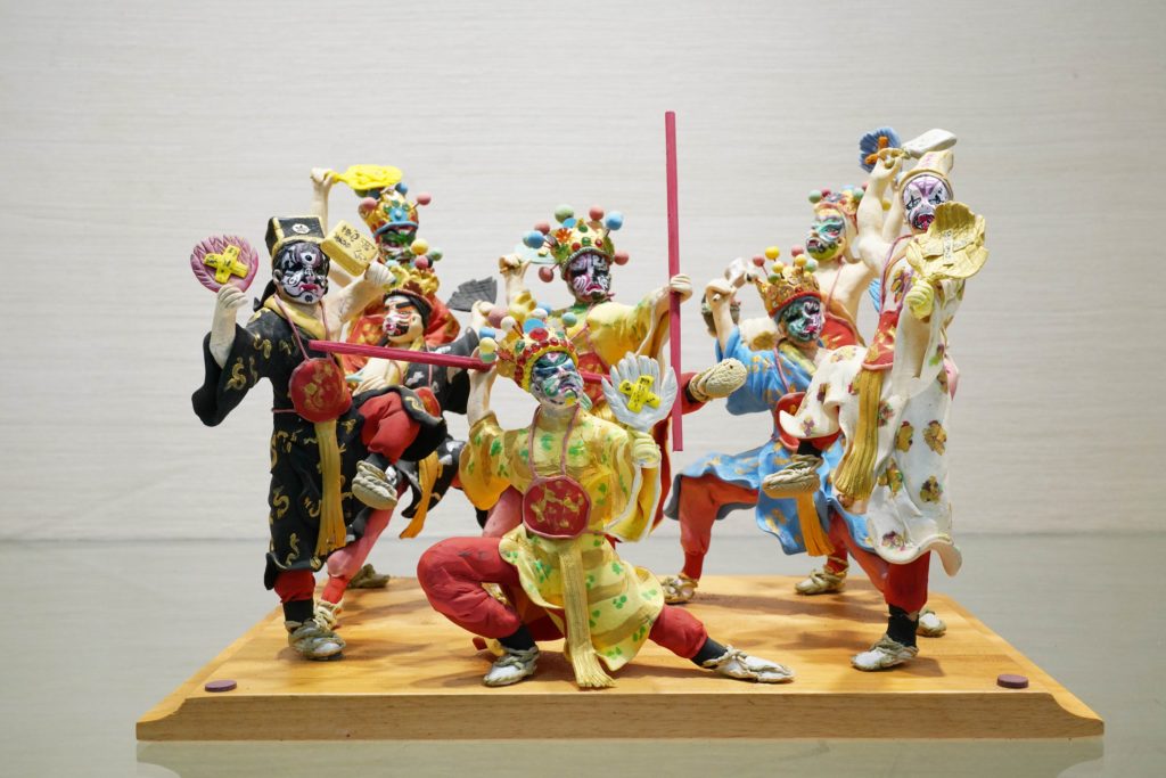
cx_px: 583
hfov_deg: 47.4
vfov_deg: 32.6
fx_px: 1328
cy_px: 389
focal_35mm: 41
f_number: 11
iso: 1250
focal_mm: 41
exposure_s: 1/100
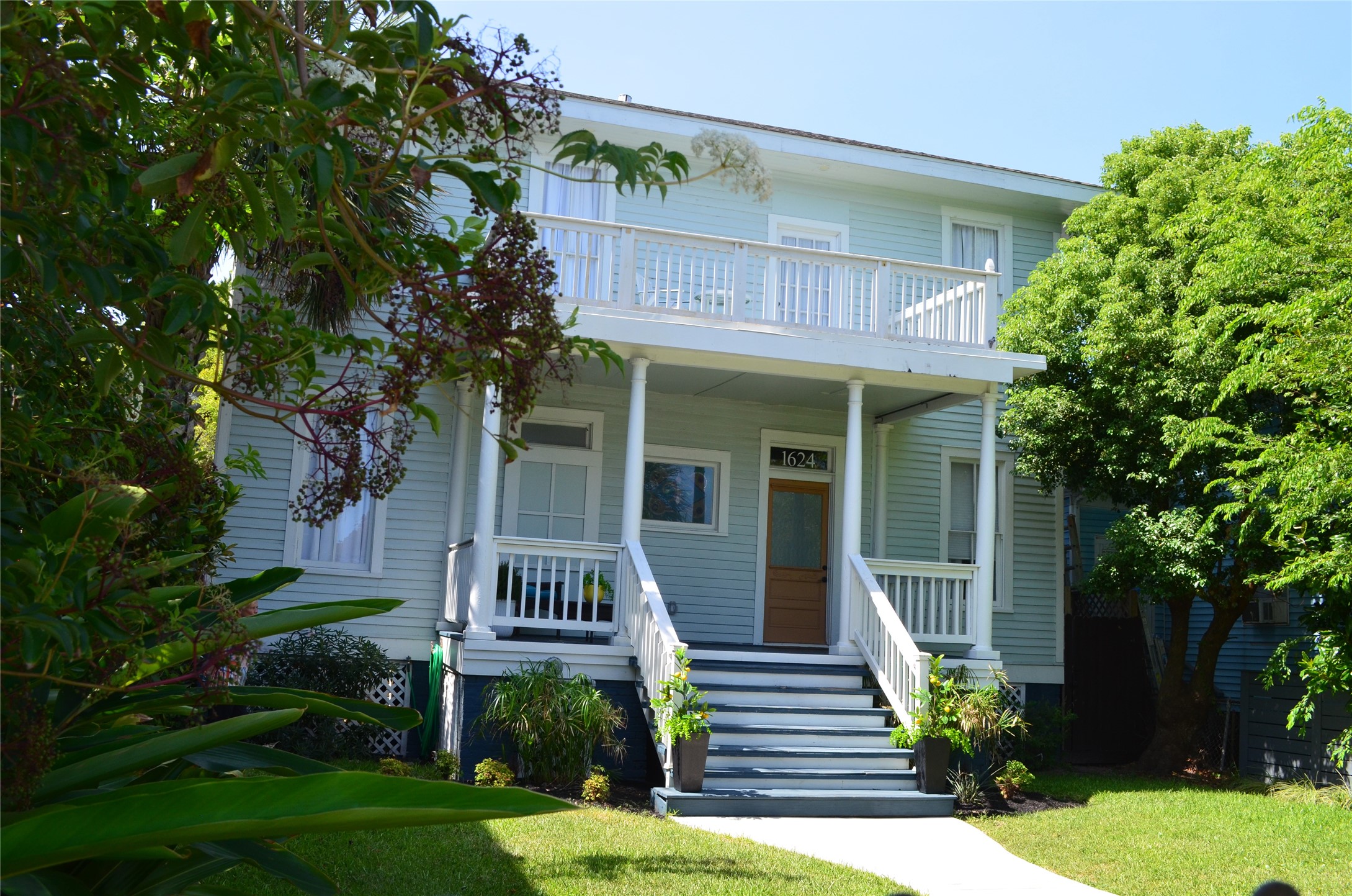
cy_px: 448
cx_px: 676
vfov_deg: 39.8
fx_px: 1237
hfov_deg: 57.3
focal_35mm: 33
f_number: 10
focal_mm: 22
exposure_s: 1/250
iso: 400
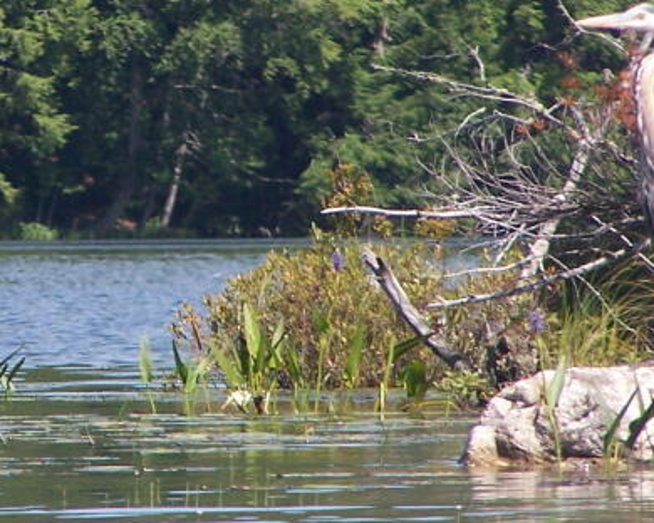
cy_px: 176
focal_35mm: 974
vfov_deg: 1.6
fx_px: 18853
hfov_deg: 2.0
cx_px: 159
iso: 100
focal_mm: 63
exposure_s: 1/640
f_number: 3.7
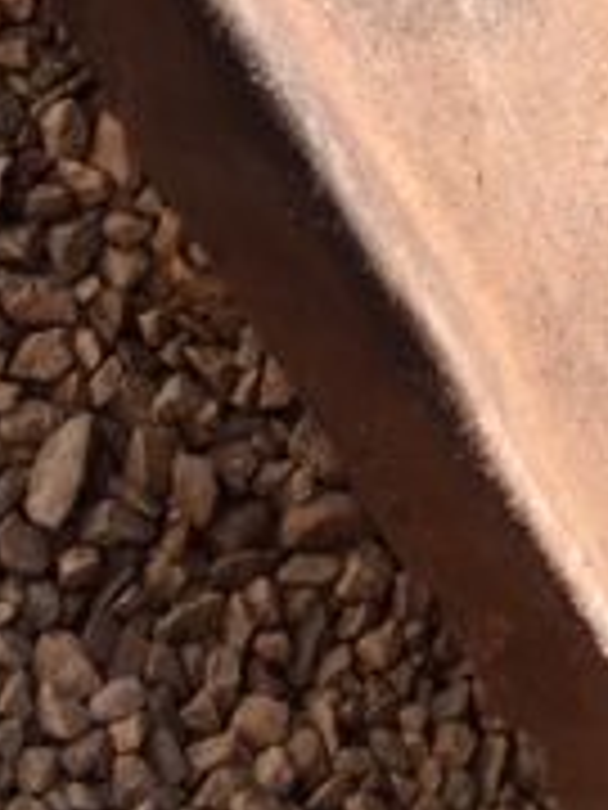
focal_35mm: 103
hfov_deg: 14.1
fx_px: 2412
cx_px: 649
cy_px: -441
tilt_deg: -46.8
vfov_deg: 17.1
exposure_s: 1/413
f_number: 2.2
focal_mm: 4.15
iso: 25
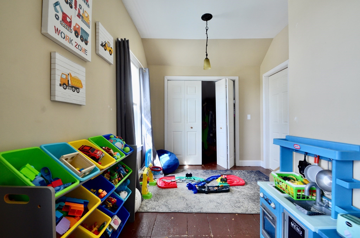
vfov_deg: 77.1
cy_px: 119
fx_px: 150
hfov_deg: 100.5
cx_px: 180
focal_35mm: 15
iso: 1600
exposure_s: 1/60
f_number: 8
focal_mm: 10
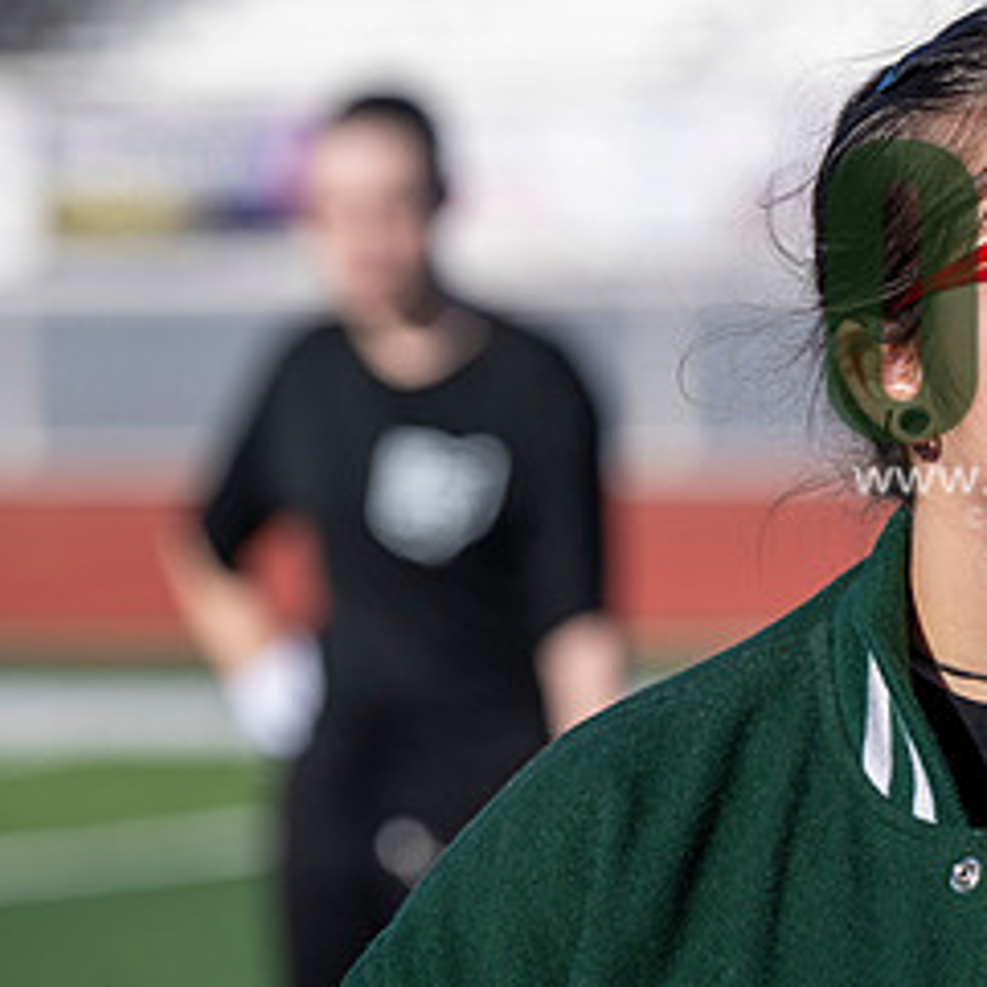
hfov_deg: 4.9
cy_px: 334
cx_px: 1134
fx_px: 11549
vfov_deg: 4.9
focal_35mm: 358
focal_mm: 175
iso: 250
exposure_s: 1/2000
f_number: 5
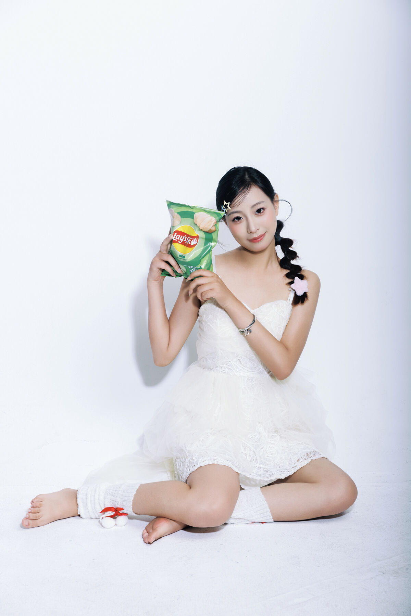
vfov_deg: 28.8
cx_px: 206
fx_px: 1199
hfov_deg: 19.5
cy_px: 308
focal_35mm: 70
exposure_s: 1/200
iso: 100
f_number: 5.6
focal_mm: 70
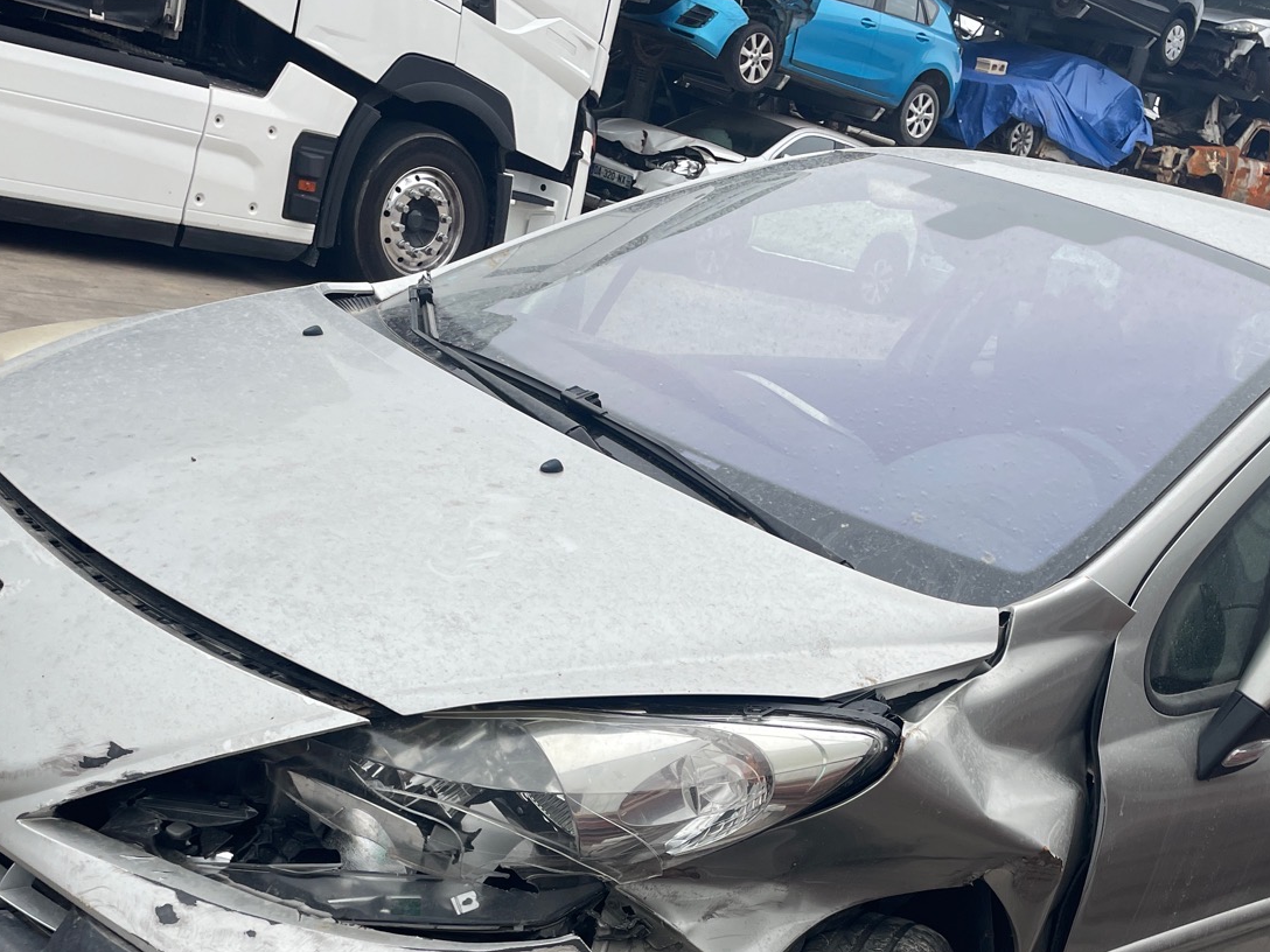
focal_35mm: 43
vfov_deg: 32.5
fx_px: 1578
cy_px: 784
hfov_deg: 43.8
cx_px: 700
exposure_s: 1/2092
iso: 32
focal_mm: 4.2
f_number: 1.6
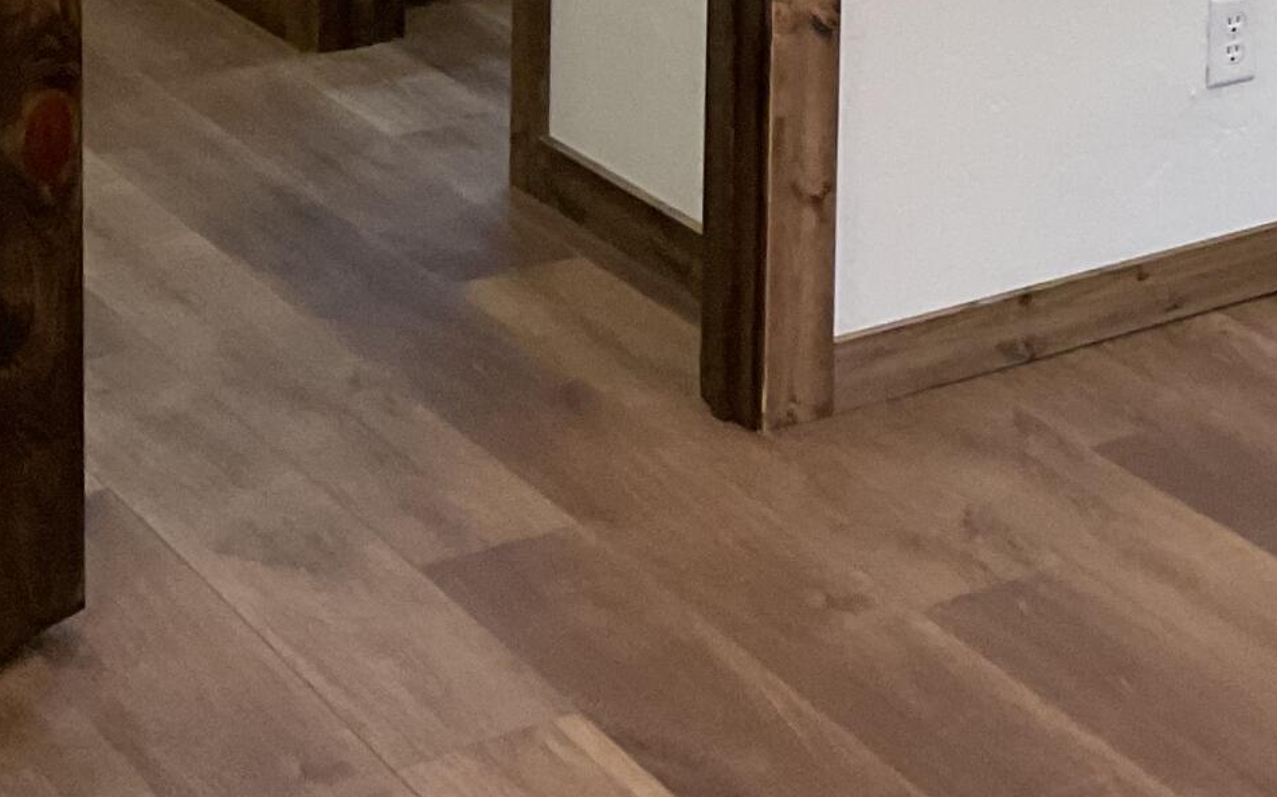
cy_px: -613
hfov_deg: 19.3
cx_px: 1803
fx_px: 3375
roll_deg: -1.7
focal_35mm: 97
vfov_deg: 12.4
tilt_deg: -4.3
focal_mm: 3
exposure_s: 1/60
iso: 64
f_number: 1.8
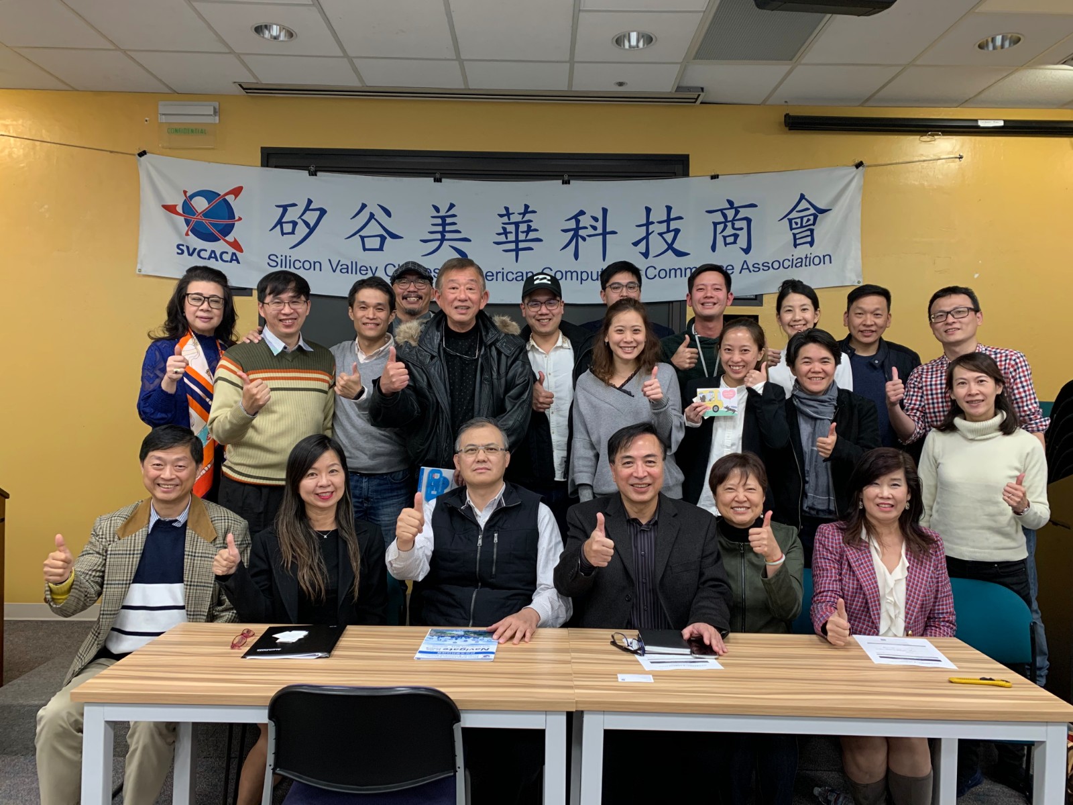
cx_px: 536
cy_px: 402
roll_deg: -1.2
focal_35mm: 26
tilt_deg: +0.5
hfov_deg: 67.3
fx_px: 806
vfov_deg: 53.1
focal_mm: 4.25
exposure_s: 1/60
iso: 160
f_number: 1.8
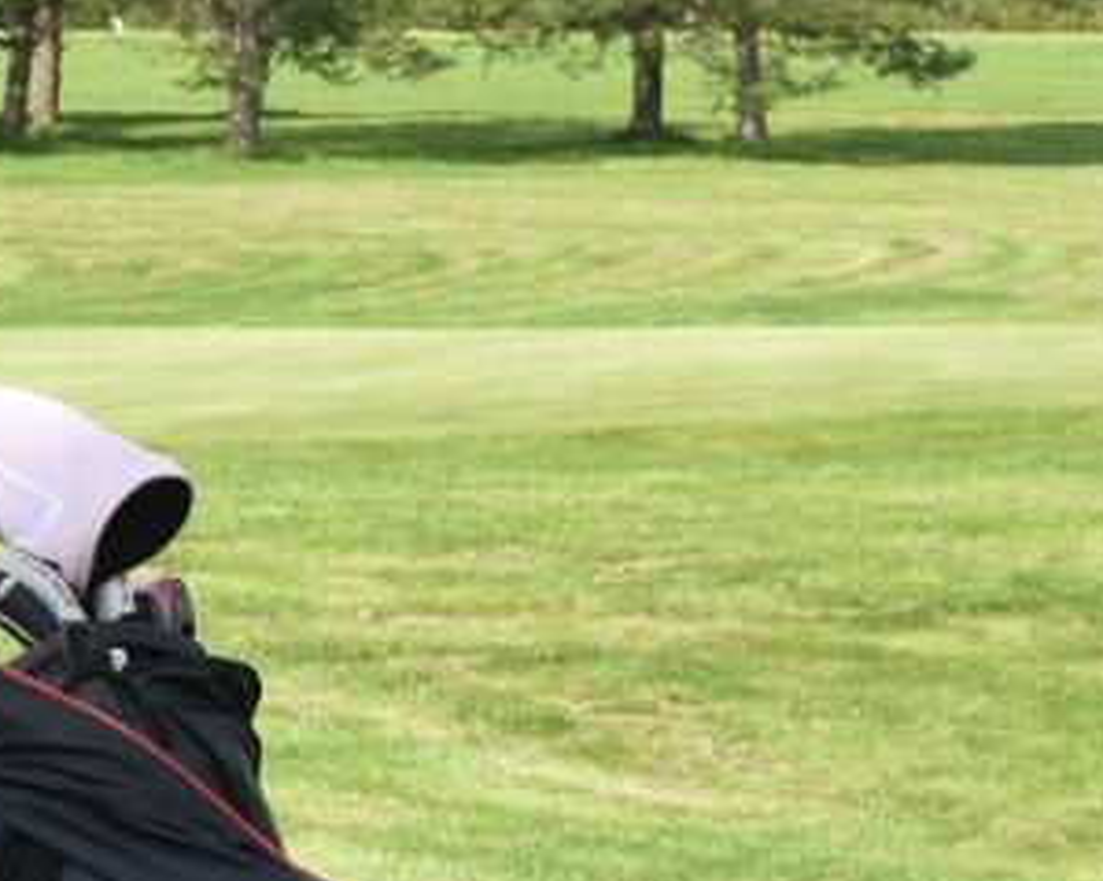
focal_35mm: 304
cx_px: -1295
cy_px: 848
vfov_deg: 5.1
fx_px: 9921
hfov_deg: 6.2
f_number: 8
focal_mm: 42
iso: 200
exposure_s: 1/250
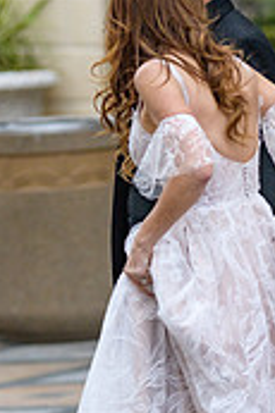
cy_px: 322
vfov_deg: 5.5
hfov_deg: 3.6
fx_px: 4328
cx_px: 215
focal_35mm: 377
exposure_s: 1/3200
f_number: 2.8
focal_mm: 145
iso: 250
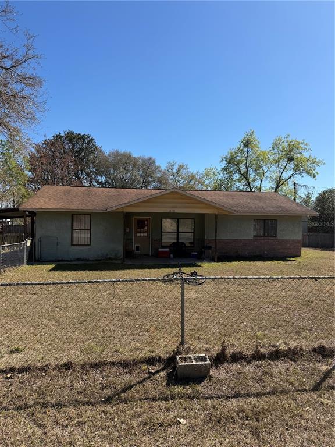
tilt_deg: -1.4
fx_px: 310
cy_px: 224
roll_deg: +0.1
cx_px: 168
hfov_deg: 56.8
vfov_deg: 71.6
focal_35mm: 24
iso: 80
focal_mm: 6.76
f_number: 1.78
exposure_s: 1/3953
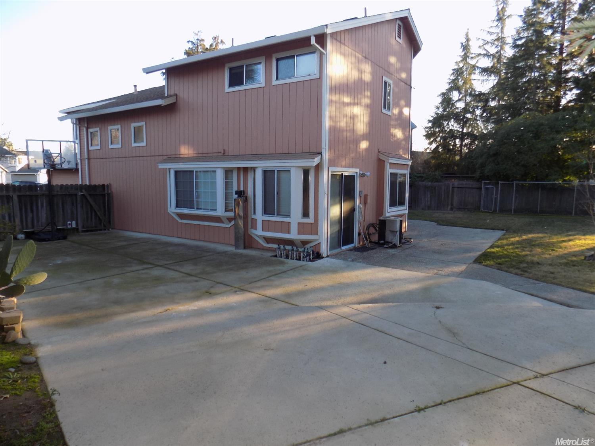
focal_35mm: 23
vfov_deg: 58.9
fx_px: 395
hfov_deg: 73.9
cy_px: 223
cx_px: 298
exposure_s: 1/80
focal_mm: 4
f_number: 3.1
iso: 80
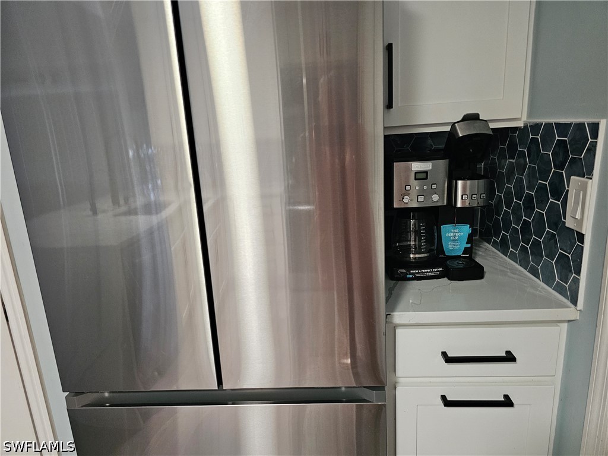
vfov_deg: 58.9
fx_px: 404
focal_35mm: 23
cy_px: 228
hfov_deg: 73.9
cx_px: 304
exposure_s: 1/120
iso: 800
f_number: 1.7
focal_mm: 6.3
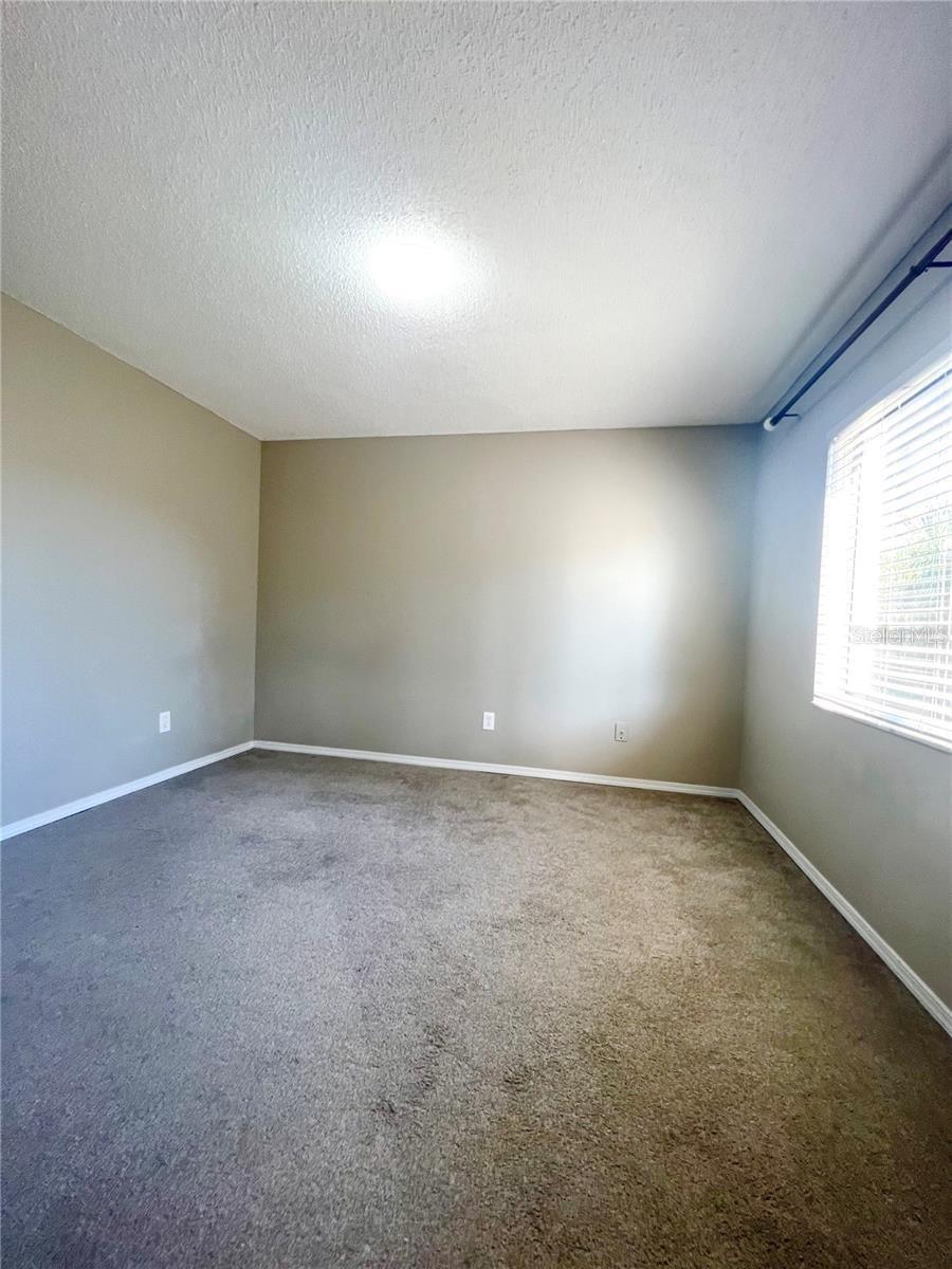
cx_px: 476
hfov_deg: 89.9
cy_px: 634
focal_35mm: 13
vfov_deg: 106.2
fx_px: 477
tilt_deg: -1.8
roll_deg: -1.7
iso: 100
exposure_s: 1/120
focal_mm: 1.57
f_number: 1.8
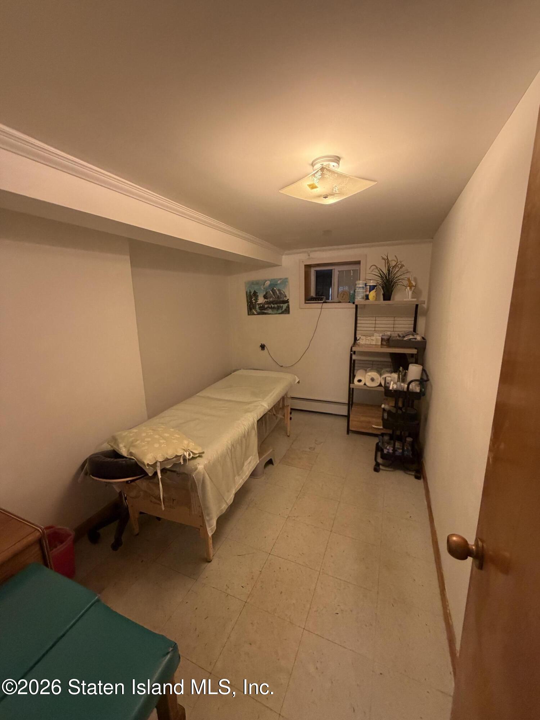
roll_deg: +1.2
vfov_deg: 102.1
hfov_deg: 85.7
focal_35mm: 14
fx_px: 291
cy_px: 360
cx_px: 270
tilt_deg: -11.6
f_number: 2.2
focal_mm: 2.22
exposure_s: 1/60
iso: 250
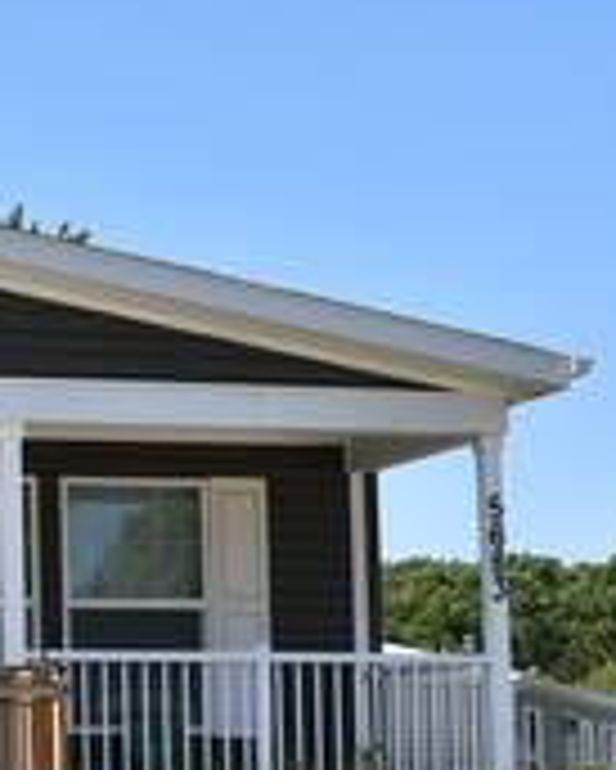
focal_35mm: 101
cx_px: -400
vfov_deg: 18.8
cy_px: 594
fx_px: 2300
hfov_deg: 14.0
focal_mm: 24
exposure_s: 1/250
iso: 100
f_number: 8
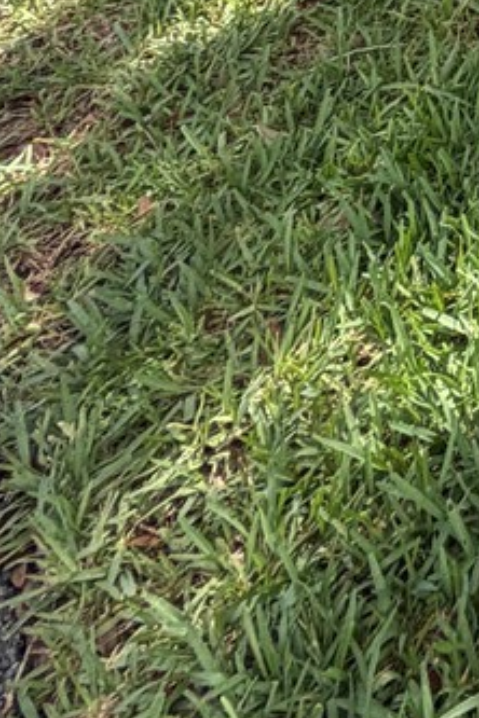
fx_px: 1397
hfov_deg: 13.9
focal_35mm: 70
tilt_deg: -7.6
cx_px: 1141
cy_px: -675
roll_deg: +0.7
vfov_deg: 19.1
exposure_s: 1/502
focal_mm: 2.22
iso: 50
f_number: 2.2
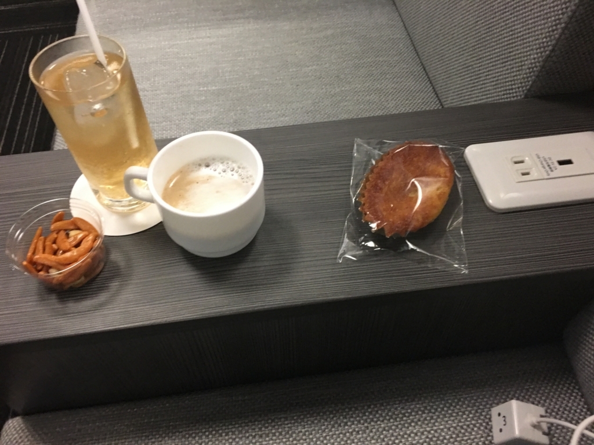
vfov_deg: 48.2
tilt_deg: -50.8
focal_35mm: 29
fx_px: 498
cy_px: 222
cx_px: 297
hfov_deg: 61.7
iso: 50
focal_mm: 4.15
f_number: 2.2
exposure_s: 1/4
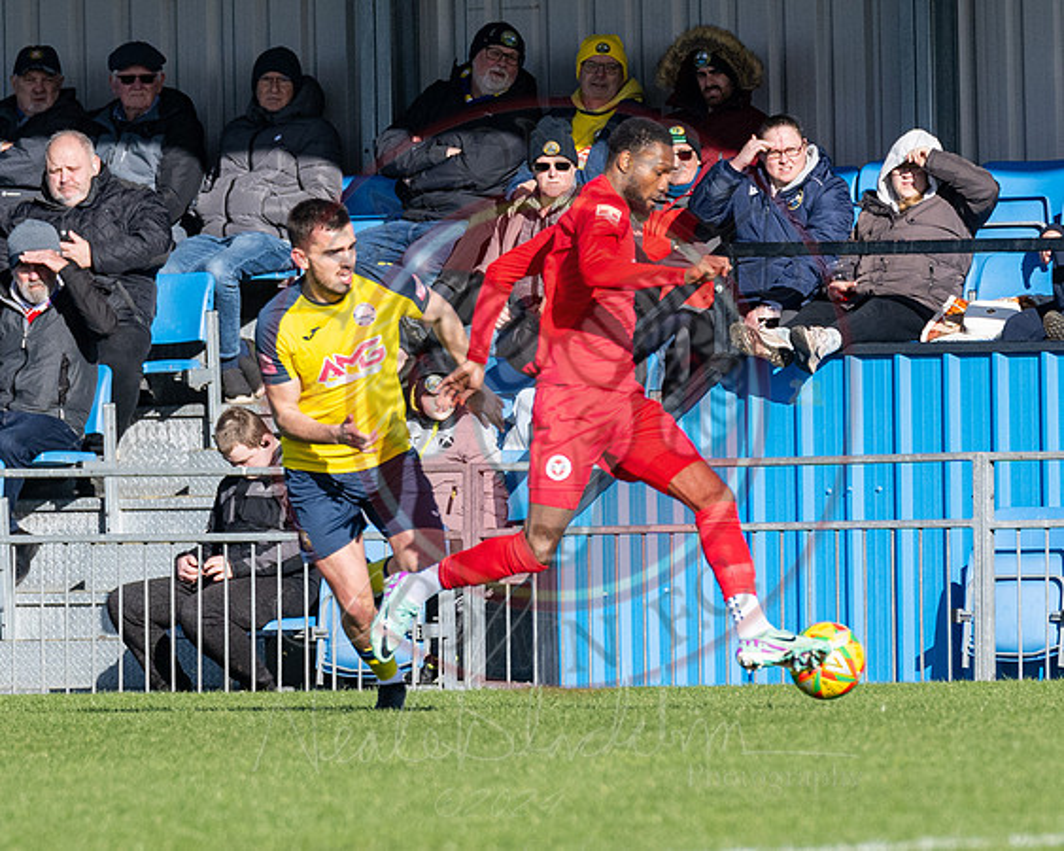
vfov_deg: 2.3
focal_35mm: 677
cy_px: 463
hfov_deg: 2.9
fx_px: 21308
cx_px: 872
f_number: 4.5
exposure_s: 1/3200
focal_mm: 200
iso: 400
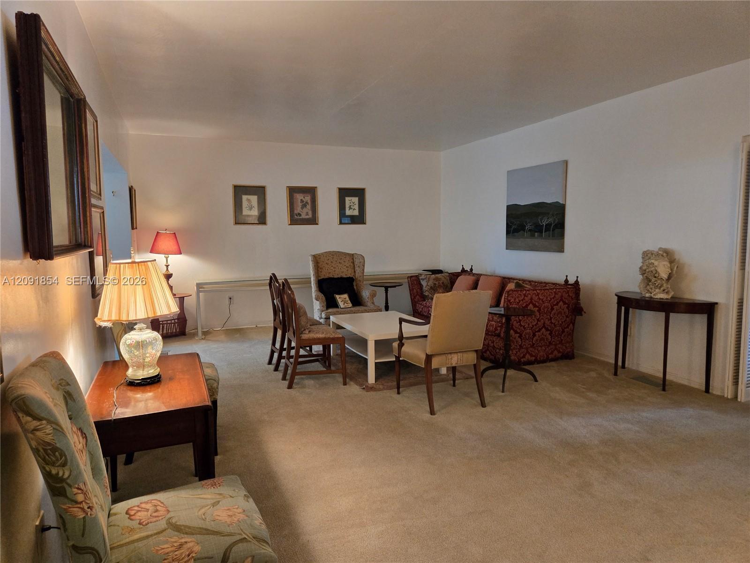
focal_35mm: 23
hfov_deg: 73.9
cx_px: 375
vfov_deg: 58.9
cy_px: 282
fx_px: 498
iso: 640
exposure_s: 1/120
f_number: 1.8
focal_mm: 5.4
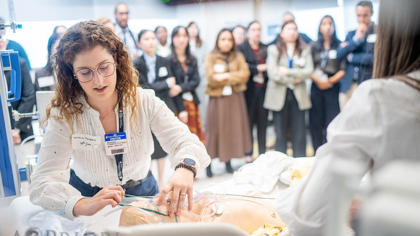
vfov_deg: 31.9
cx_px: 210
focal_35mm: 37
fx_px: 412
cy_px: 127
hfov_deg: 54.0
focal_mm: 35
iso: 1000
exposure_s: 1/320
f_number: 1.8
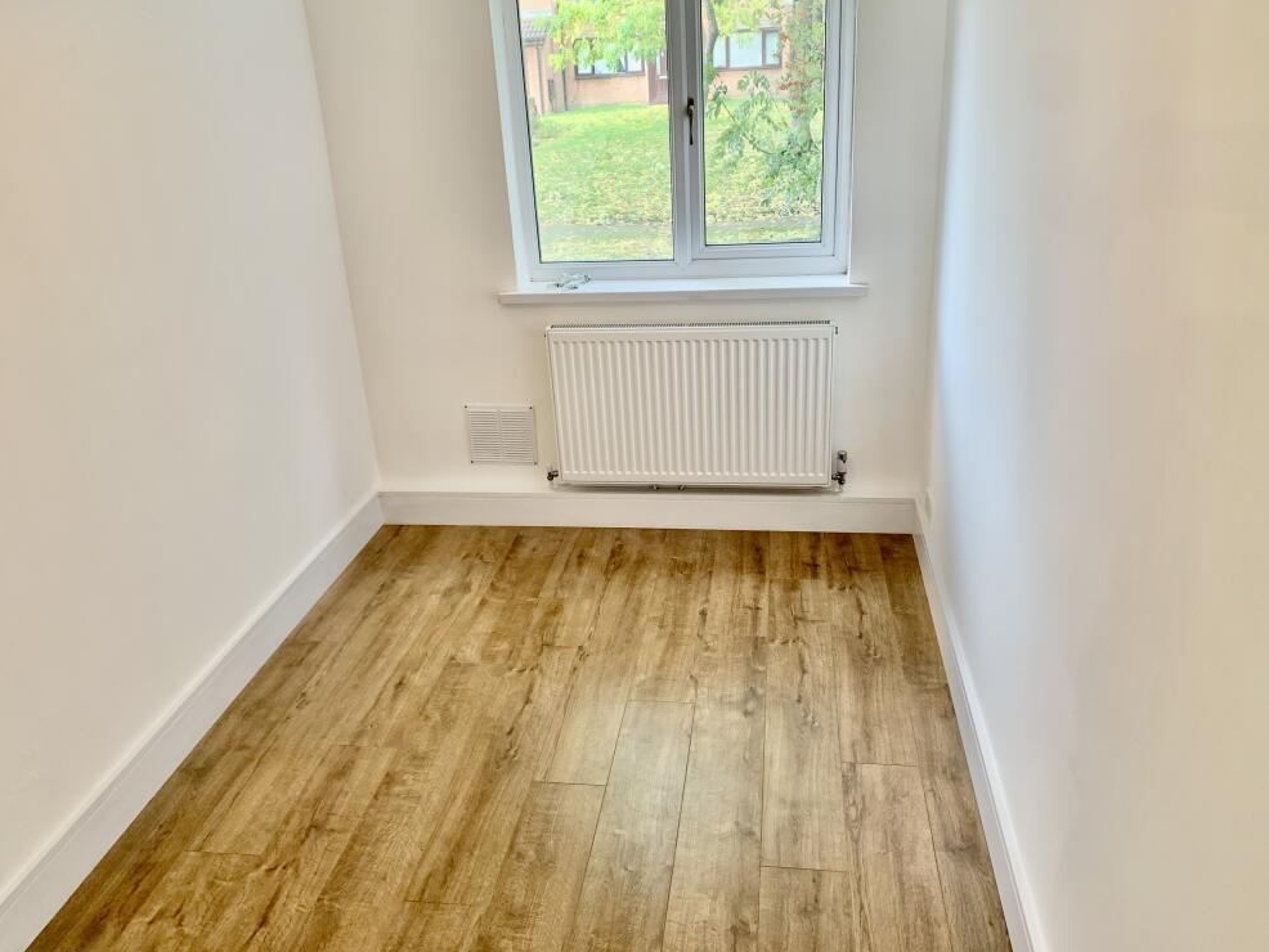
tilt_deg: -21.9
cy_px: 461
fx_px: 990
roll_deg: +2.4
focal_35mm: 27
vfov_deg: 51.4
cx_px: 636
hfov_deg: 65.3
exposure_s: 1/50
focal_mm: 4.25
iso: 64
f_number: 1.8
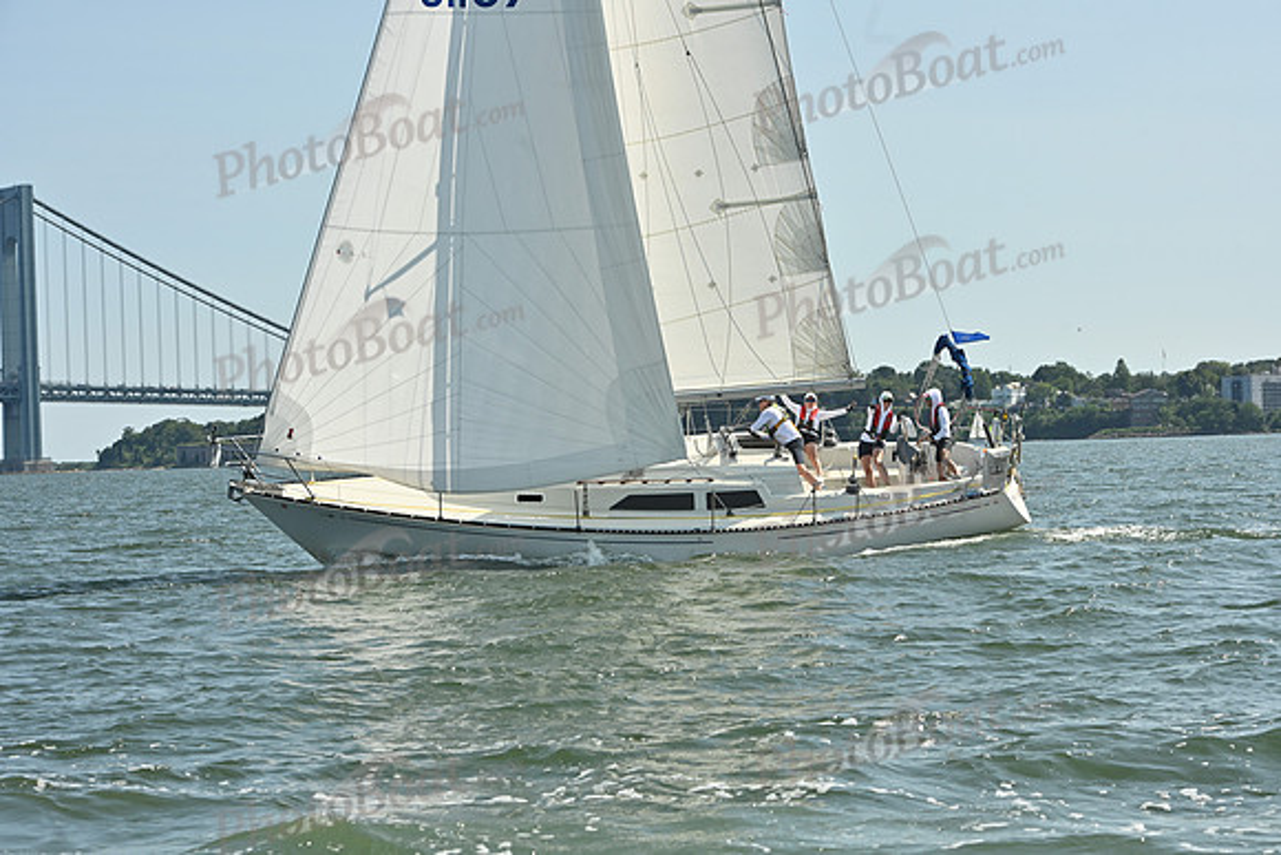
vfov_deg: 14.9
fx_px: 3274
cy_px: 428
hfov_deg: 22.1
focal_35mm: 92
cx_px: 640
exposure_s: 1/1250
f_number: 9
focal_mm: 92
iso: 320
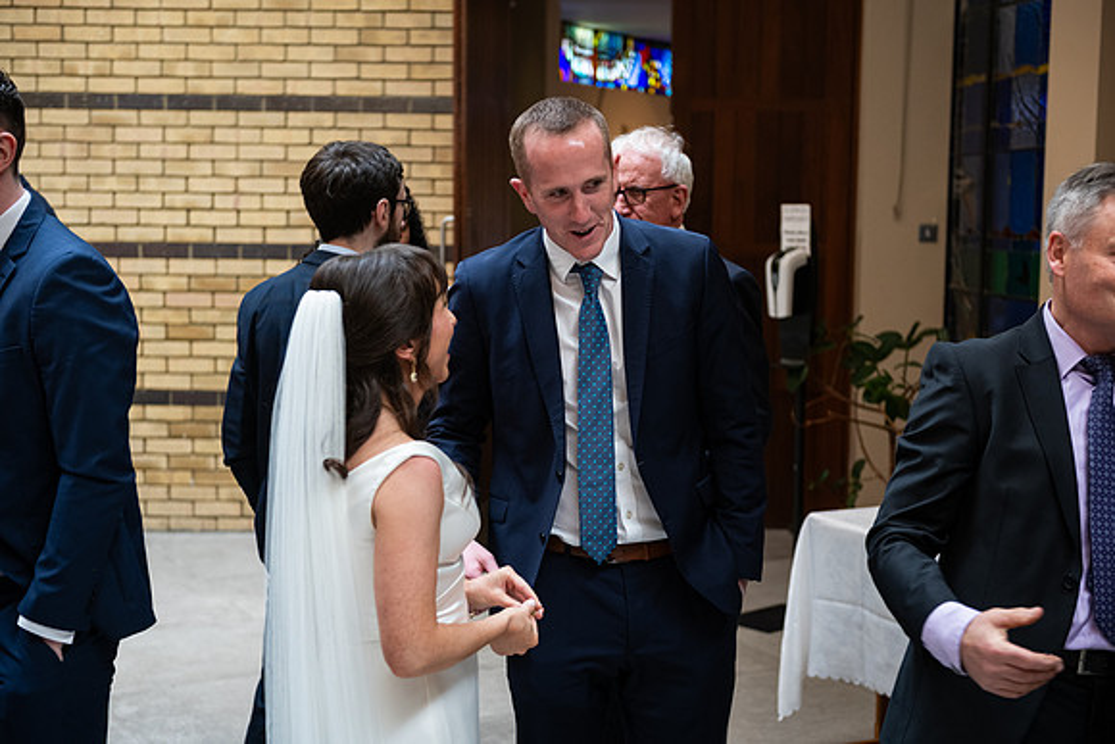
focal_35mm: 56
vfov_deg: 24.2
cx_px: 558
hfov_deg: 35.6
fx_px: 1735
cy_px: 372
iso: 800
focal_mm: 56
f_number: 3.5
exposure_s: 1/160
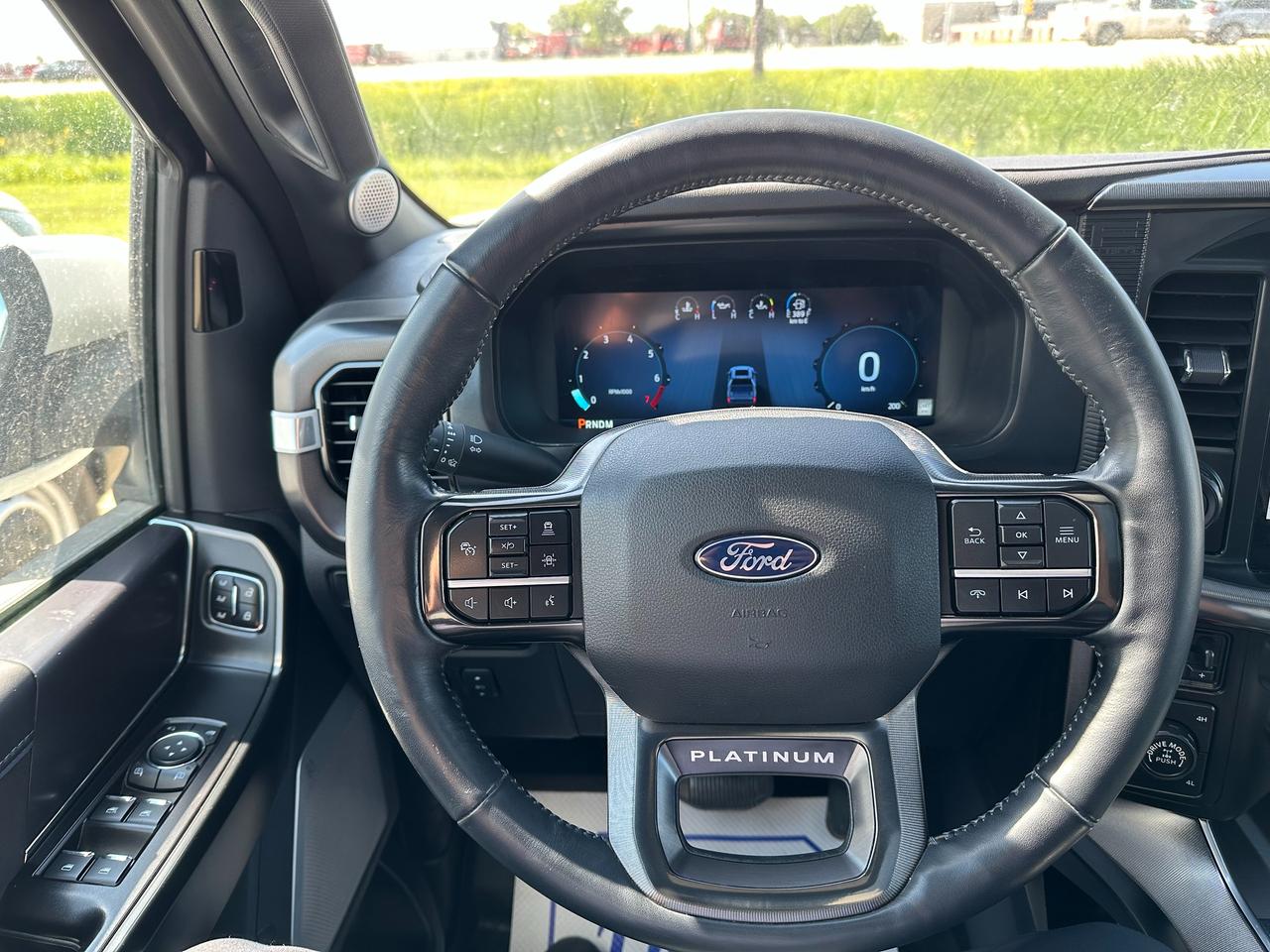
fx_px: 881
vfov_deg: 56.8
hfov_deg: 71.6
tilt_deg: -24.3
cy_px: 476
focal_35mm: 24
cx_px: 635
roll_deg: +2.4
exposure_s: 1/156
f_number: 1.78
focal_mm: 6.86
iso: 100
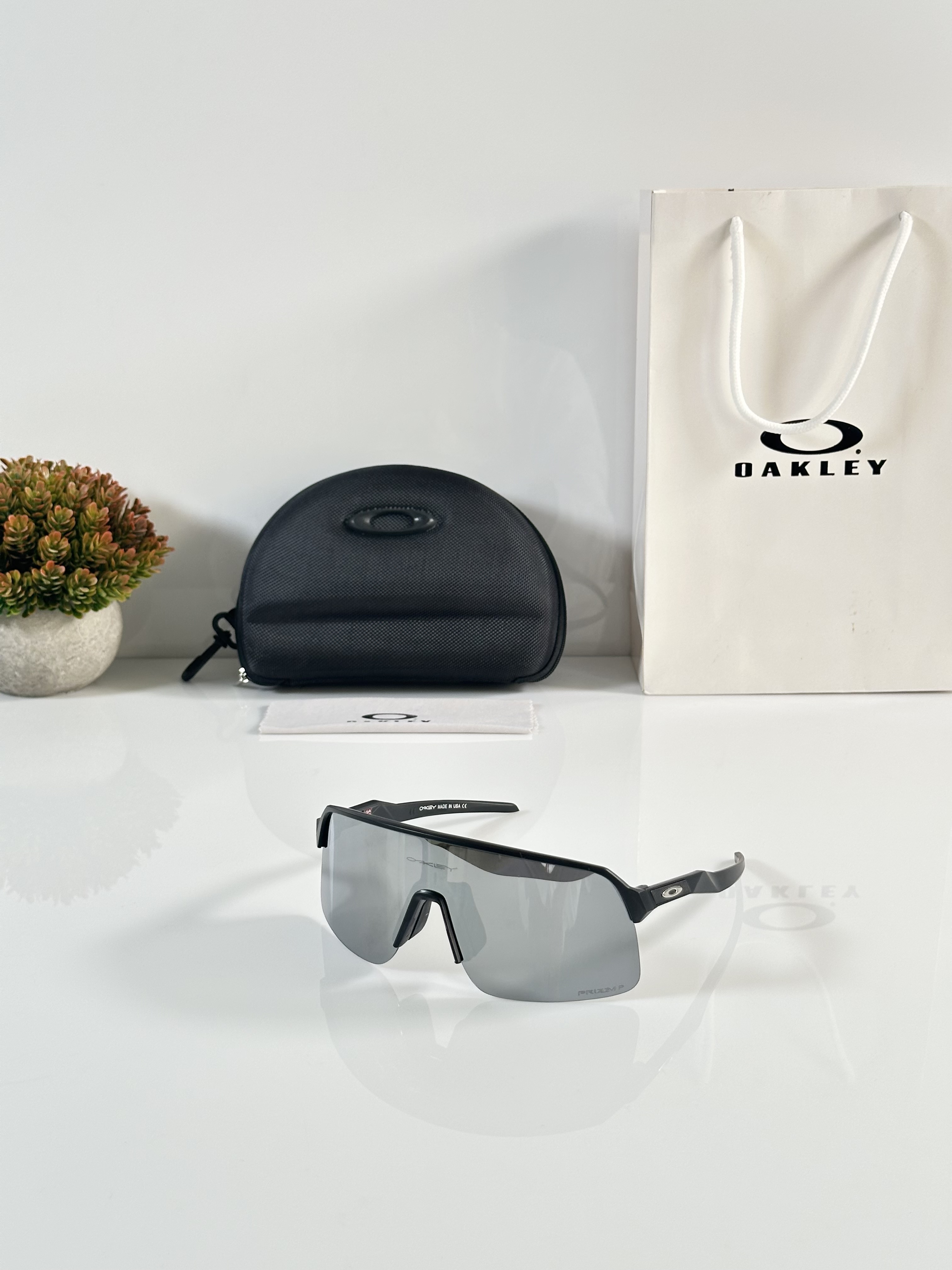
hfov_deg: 30.3
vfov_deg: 39.7
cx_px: 476
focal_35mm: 48
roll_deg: -0.1
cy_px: 635
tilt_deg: -16.0
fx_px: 1760
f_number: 1.78
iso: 80
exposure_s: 1/100
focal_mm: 6.86
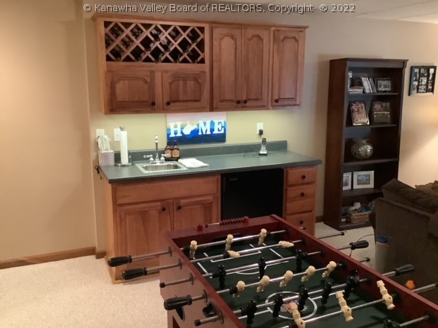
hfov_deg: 58.4
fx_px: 392
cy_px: 164
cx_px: 219
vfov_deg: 45.4
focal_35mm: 31
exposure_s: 1/24
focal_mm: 3.3
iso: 640
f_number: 2.4
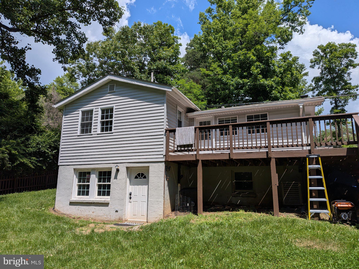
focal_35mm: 24
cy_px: 134
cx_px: 180
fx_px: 249
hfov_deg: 71.6
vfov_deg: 56.8
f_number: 1.7
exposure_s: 1/2066
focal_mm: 4.53
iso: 26
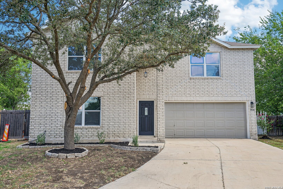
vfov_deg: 41.1
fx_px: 252
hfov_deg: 58.7
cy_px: 94
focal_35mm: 32
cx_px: 142
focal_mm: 32
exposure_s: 1/160
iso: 200
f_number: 8
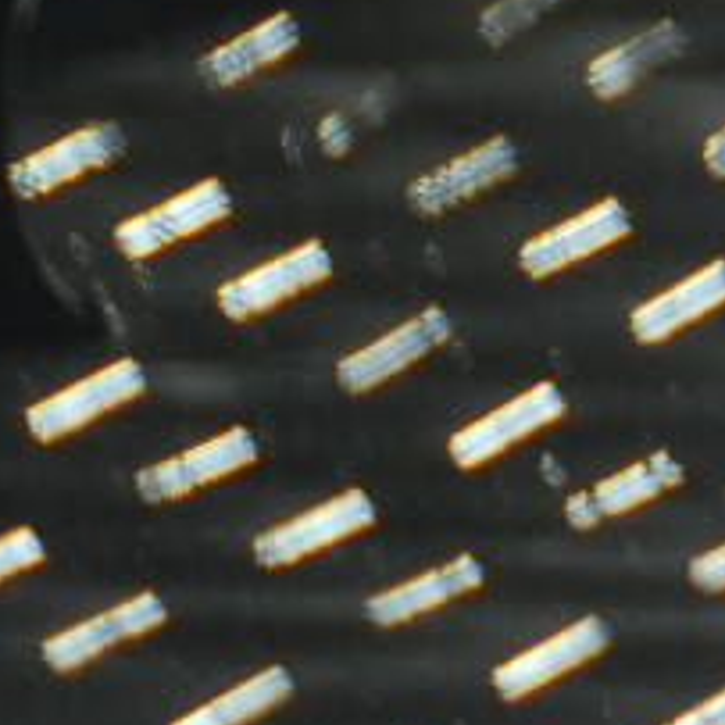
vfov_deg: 1.5
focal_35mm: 1159
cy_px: 1975
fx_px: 27465
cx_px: 2304
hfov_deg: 1.5
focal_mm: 95
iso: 100
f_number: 5.6
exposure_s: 1/1250
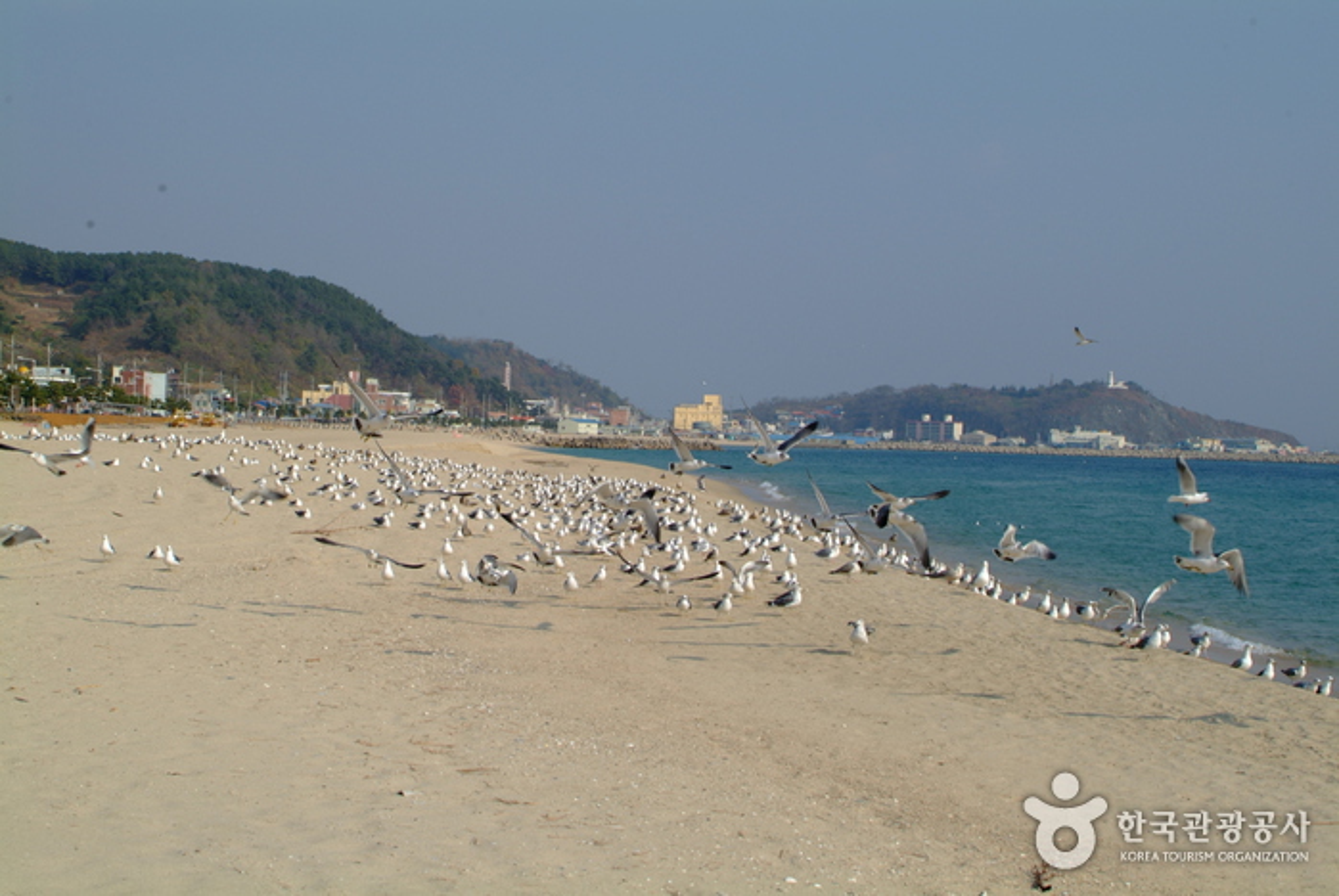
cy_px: 448
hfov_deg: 35.0
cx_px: 670
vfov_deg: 23.8
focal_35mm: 57
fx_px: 2123
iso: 100
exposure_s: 1/250
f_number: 8
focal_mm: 38
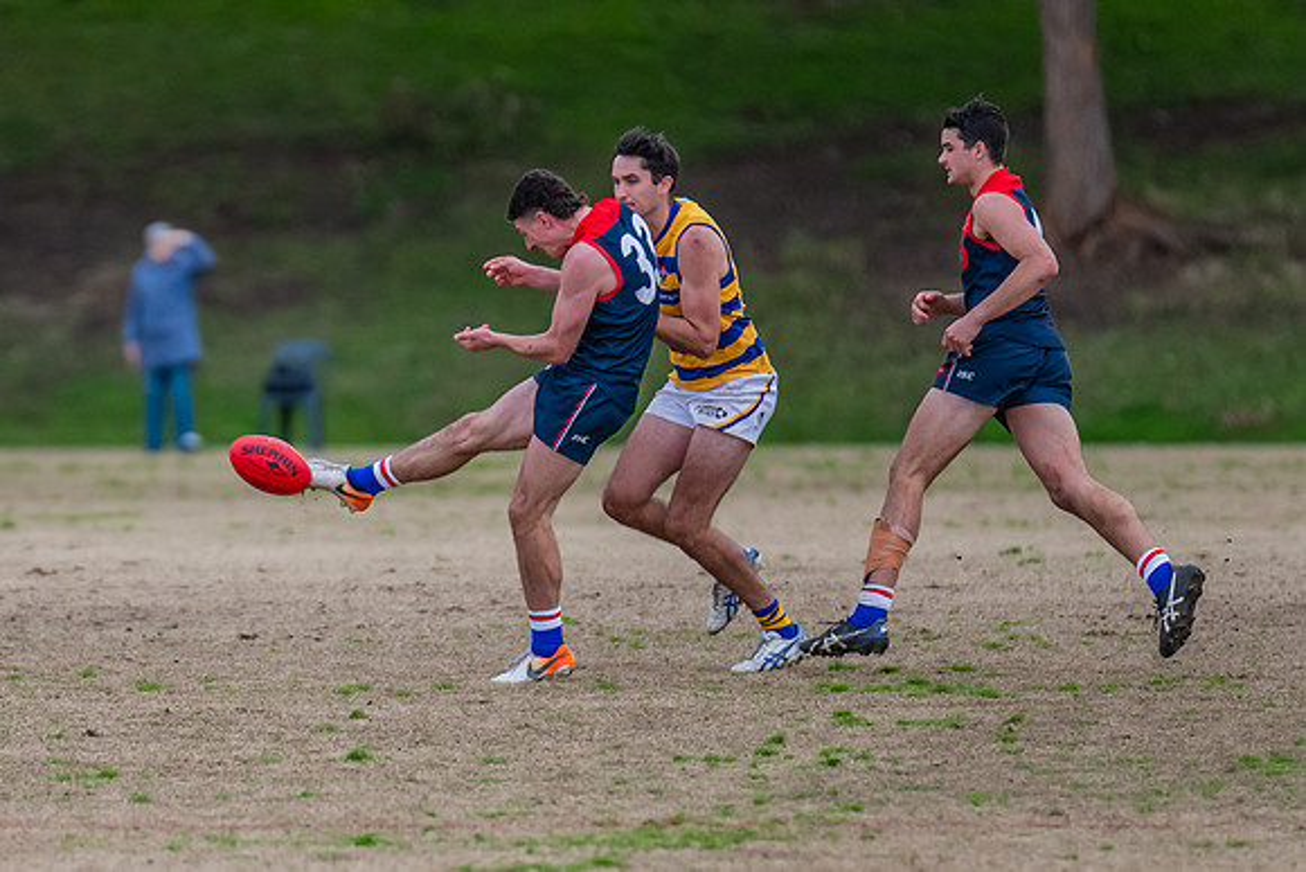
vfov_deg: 2.2
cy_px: 444
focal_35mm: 620
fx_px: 22503
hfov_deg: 3.3
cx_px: 231
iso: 1100
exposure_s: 1/2000
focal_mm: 300
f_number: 2.8
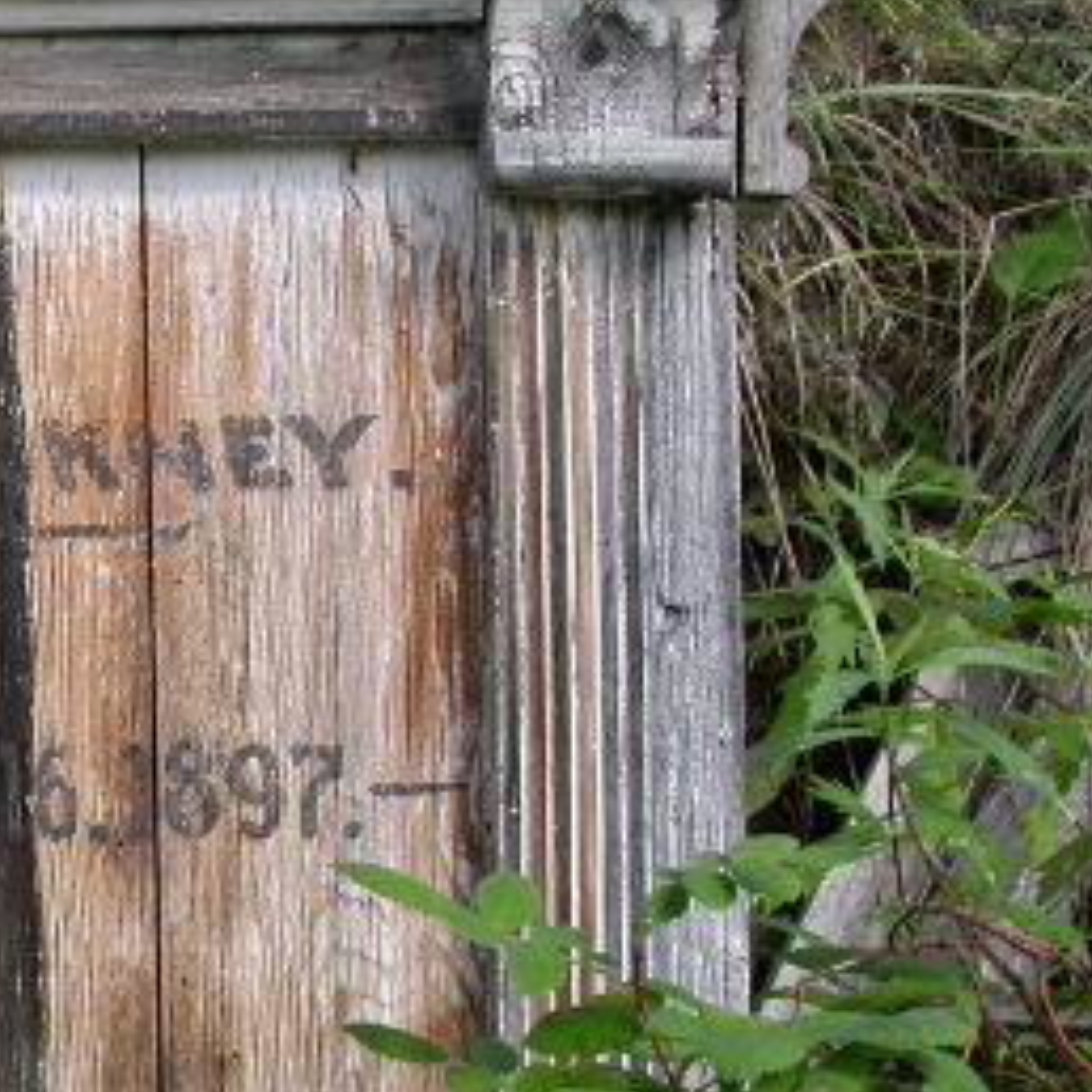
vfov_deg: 19.9
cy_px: 741
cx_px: -140
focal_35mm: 87
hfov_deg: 19.1
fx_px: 3105
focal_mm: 8.2
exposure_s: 1/119
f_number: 4.2
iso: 100
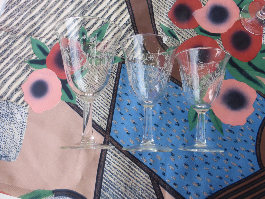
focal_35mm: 35
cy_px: 100
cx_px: 132
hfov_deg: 52.6
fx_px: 268
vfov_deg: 40.7
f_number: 3.7
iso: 100
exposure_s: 1/250
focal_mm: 6.1
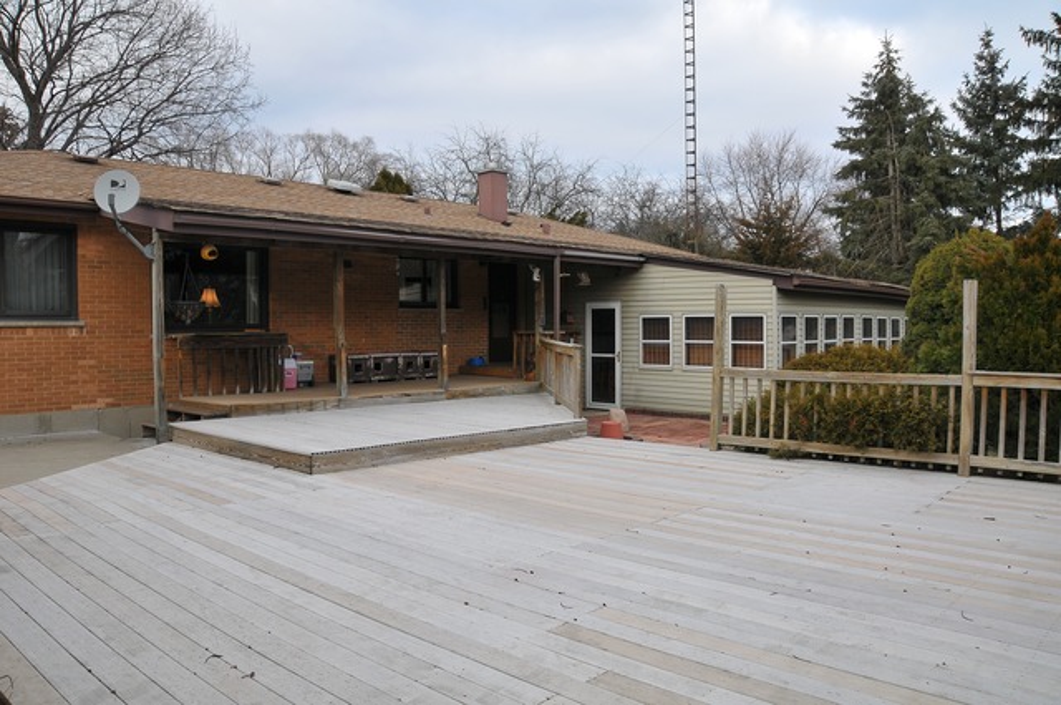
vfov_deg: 47.8
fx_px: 795
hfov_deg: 67.4
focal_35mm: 27
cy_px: 352
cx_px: 530
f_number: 7.1
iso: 250
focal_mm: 18
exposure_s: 1/125
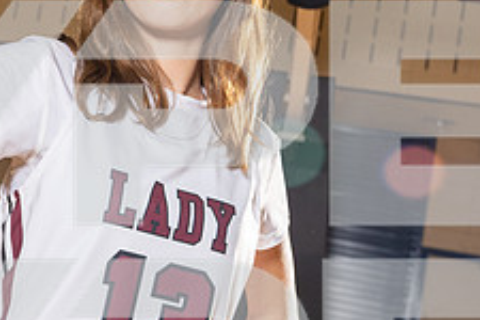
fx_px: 1133
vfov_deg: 16.0
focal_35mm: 85
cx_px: 32
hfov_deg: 23.2
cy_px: 114
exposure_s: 1/250
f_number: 5.6
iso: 640
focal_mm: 33
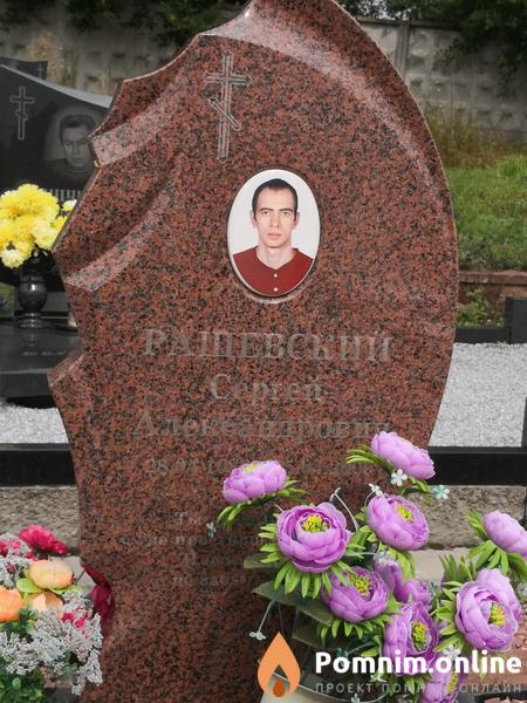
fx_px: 1157
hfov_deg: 25.7
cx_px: 264
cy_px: 352
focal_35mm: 57
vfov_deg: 33.8
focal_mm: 3.95
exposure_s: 1/2551
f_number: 1.6
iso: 50
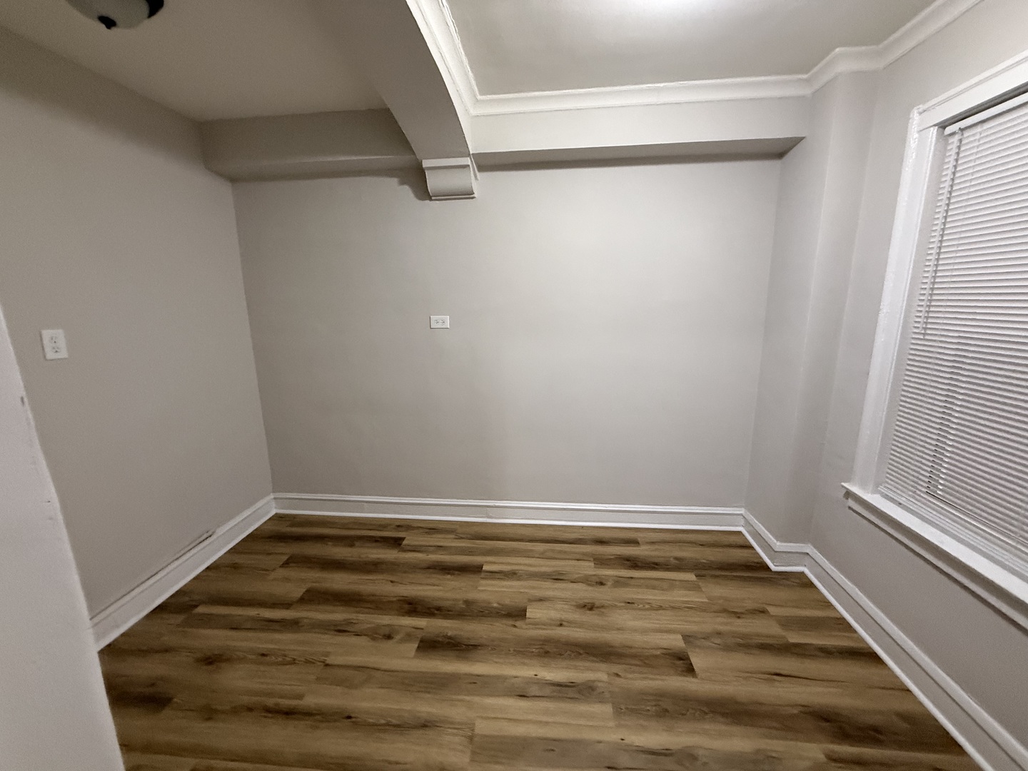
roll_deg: +0.4
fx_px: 416
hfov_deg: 102.1
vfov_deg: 85.7
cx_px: 514
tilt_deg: -10.5
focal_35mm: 14
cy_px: 386
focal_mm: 2.22
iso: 500
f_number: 2.2
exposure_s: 1/60
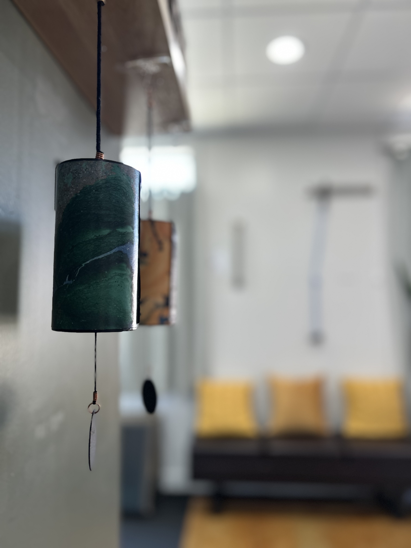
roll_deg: +0.2
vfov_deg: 67.3
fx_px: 412
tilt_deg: +4.1
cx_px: 206
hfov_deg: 53.1
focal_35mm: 26
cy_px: 274
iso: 125
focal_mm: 5.7
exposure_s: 1/120
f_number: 1.5
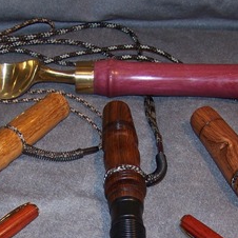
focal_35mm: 95
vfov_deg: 17.9
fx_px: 739
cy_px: 231
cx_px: 105
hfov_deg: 18.3
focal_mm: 6.3
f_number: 2.8
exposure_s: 1/60
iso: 80
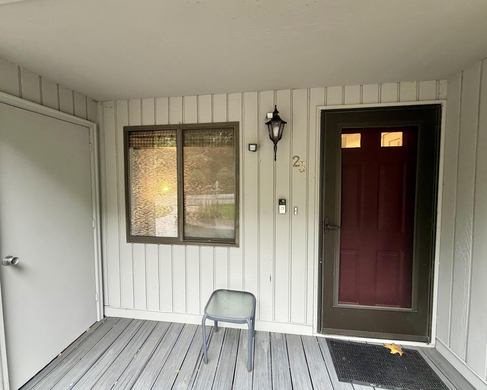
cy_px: 190
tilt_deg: -2.8
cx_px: 232
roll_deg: +0.6
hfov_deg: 96.7
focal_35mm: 15
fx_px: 216
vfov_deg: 84.0
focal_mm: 2.22
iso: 320
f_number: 2.2
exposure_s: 1/67
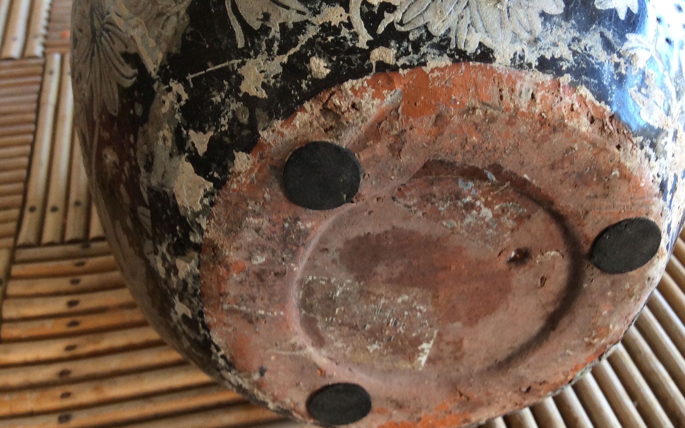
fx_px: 728
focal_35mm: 39
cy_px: 211
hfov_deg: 50.3
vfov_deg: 32.8
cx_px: 380
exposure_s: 1/25
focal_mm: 3.3
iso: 64
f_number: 2.4
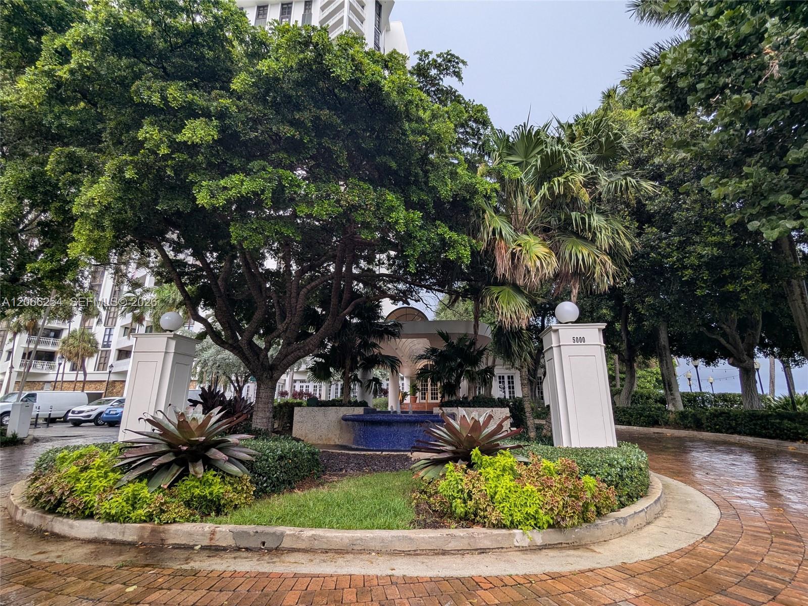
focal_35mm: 16
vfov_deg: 78.1
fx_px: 373
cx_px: 404
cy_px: 303
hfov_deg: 94.5
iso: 51
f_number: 2.2
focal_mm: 2.35
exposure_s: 1/417
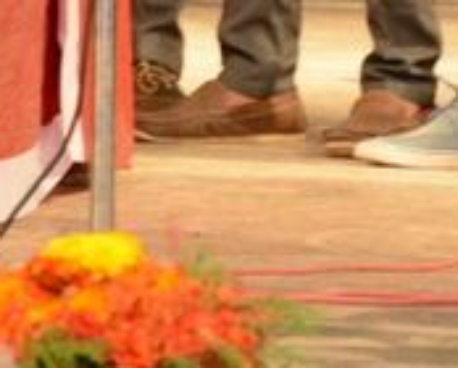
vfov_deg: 3.1
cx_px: -453
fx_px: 6738
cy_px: -363
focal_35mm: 496
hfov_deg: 3.9
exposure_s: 1/200
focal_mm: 60
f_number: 7.1
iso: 1600
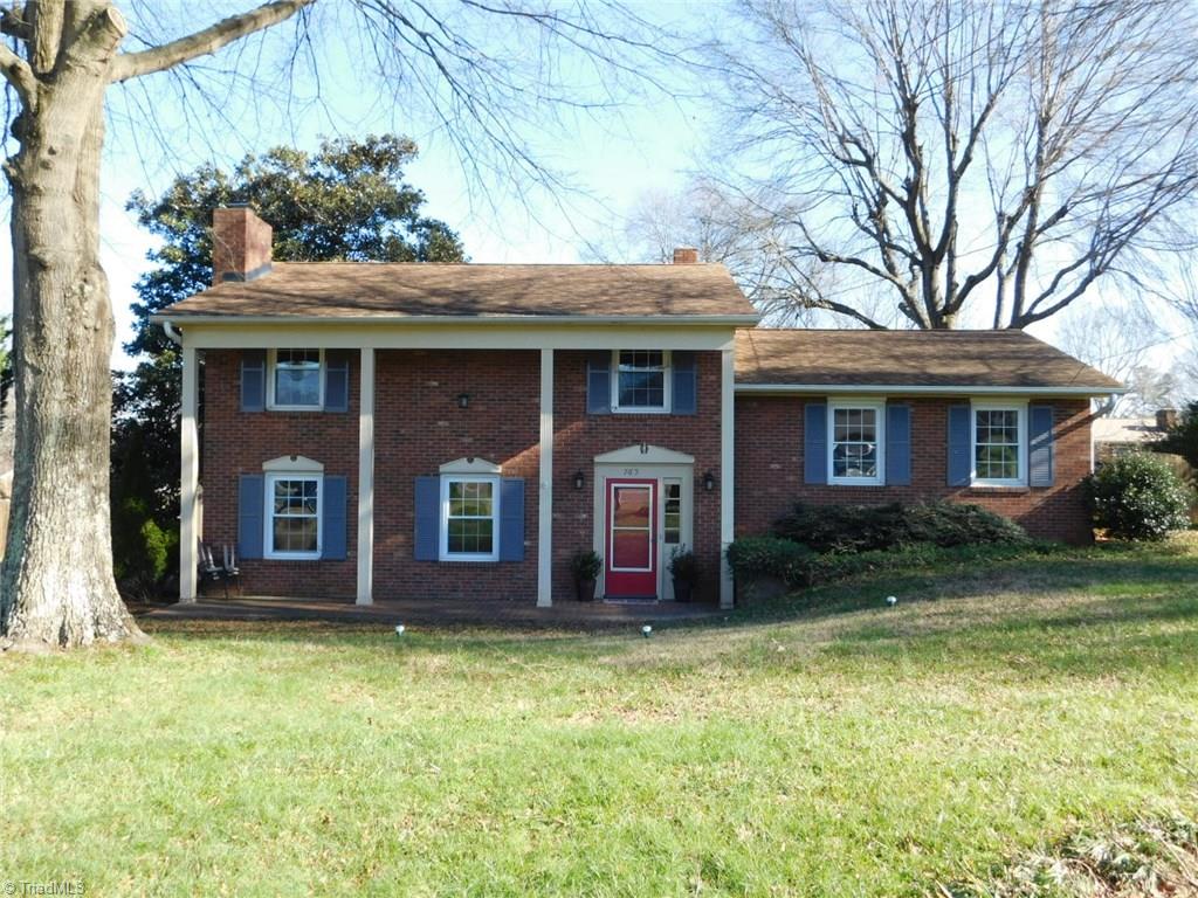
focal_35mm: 30
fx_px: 1038
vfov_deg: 46.8
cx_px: 599
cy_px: 449
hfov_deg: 60.0
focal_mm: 5.3
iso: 125
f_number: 3.2
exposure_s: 1/320
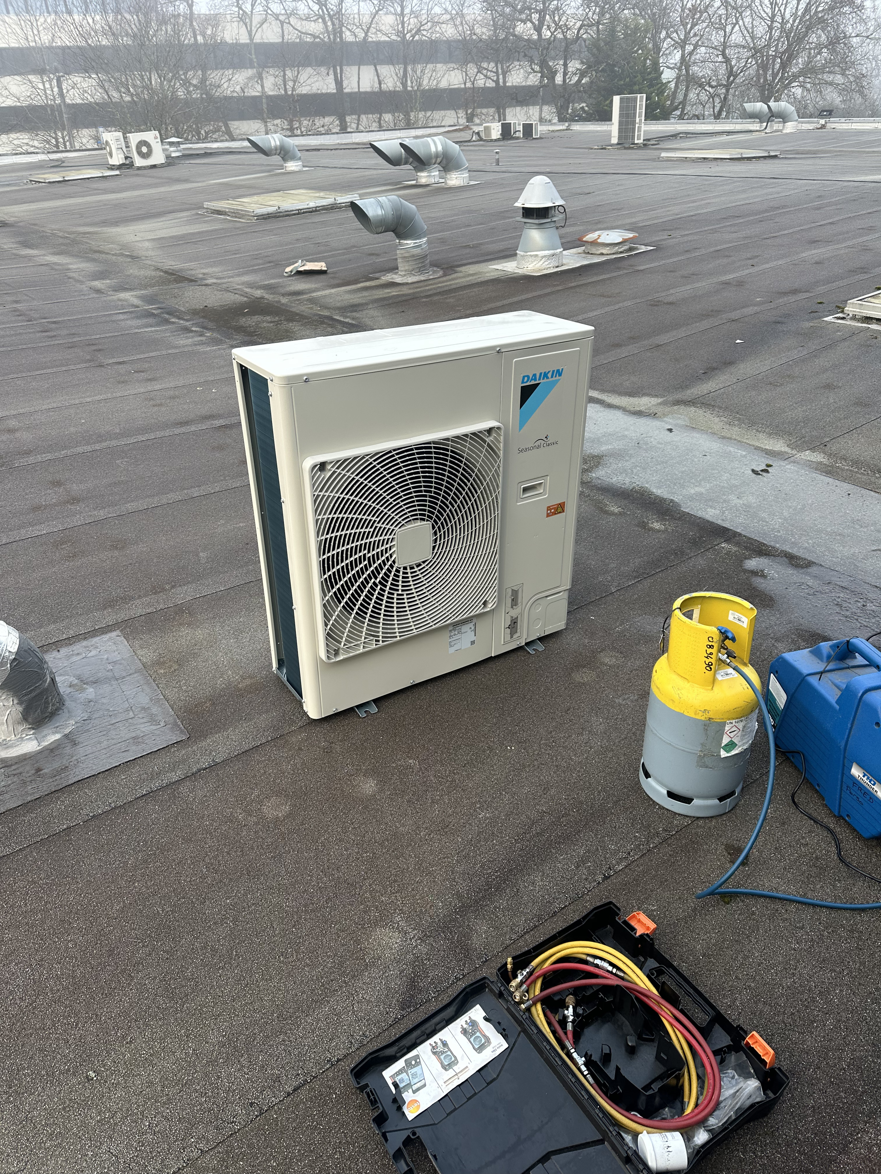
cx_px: 440
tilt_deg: -29.2
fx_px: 814
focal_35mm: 24
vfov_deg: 71.6
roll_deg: +3.5
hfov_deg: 56.8
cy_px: 587
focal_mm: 6.86
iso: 80
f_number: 1.78
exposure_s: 1/297
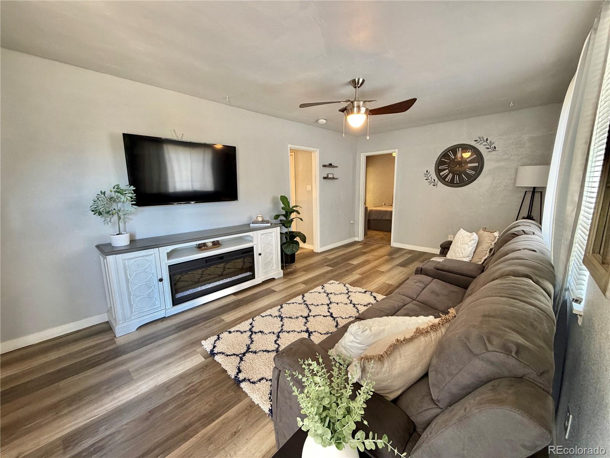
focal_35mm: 14
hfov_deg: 102.1
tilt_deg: -10.4
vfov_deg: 85.7
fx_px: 247
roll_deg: +1.0
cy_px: 229
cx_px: 305
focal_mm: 2.22
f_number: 2.2
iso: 320
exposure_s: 1/60
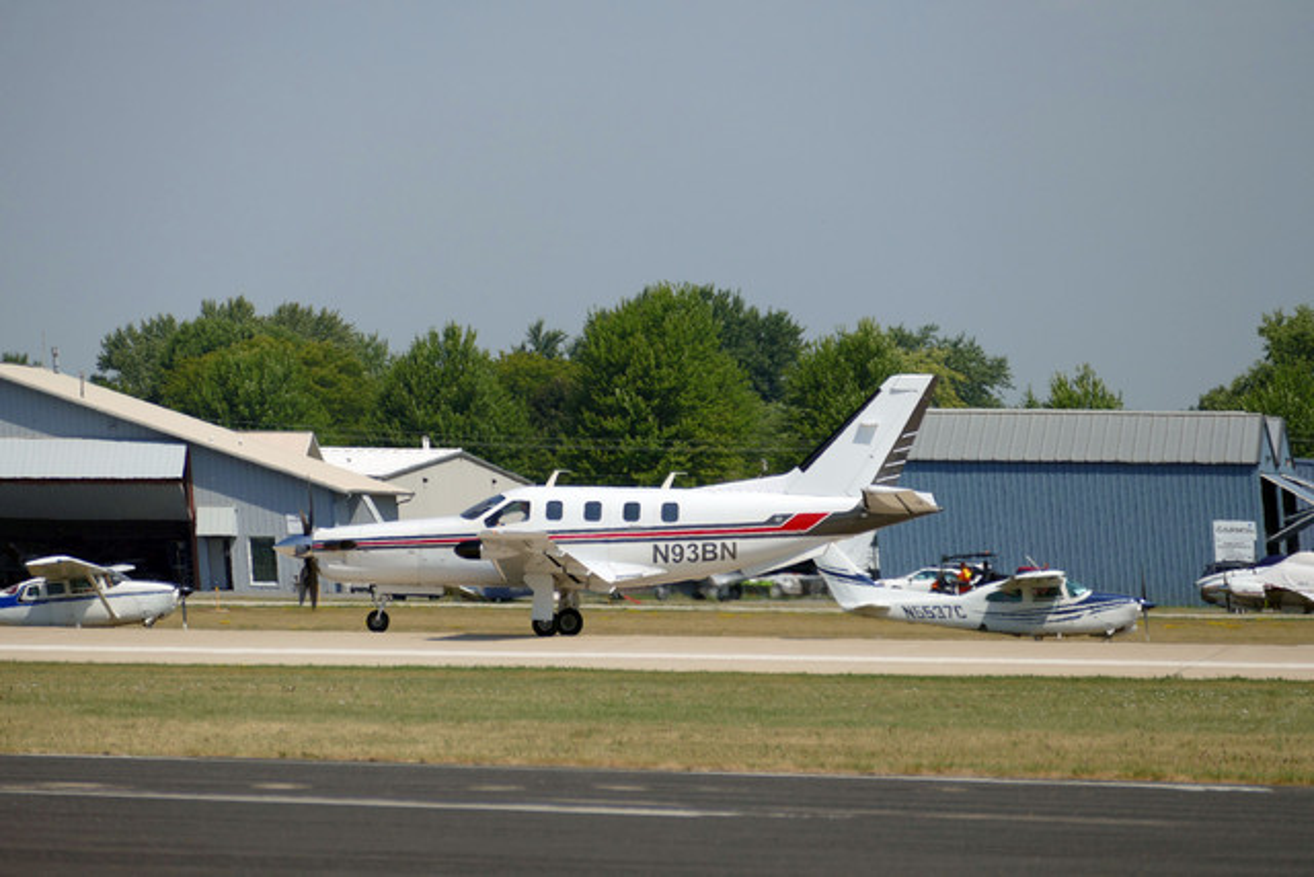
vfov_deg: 4.1
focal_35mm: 336
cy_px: 438
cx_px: 657
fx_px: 12266
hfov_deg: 6.1
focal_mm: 122.41
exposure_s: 1/2000
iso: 125
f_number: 4
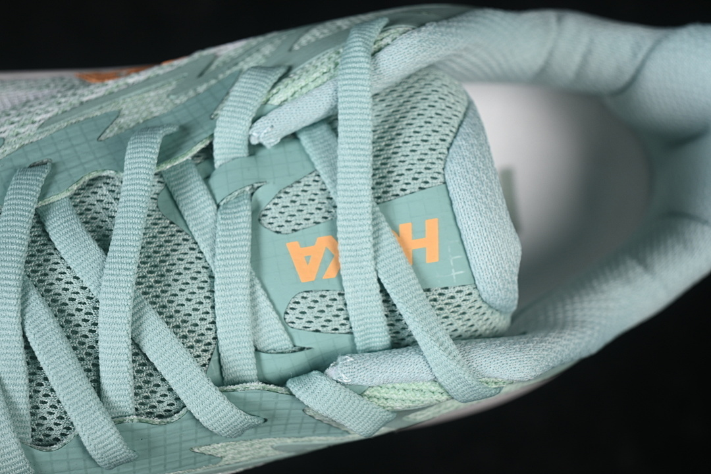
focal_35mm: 75
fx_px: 1481
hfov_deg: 27.0
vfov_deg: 18.2
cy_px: 237
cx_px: 356
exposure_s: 1/80
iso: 160
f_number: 7.1
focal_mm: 50
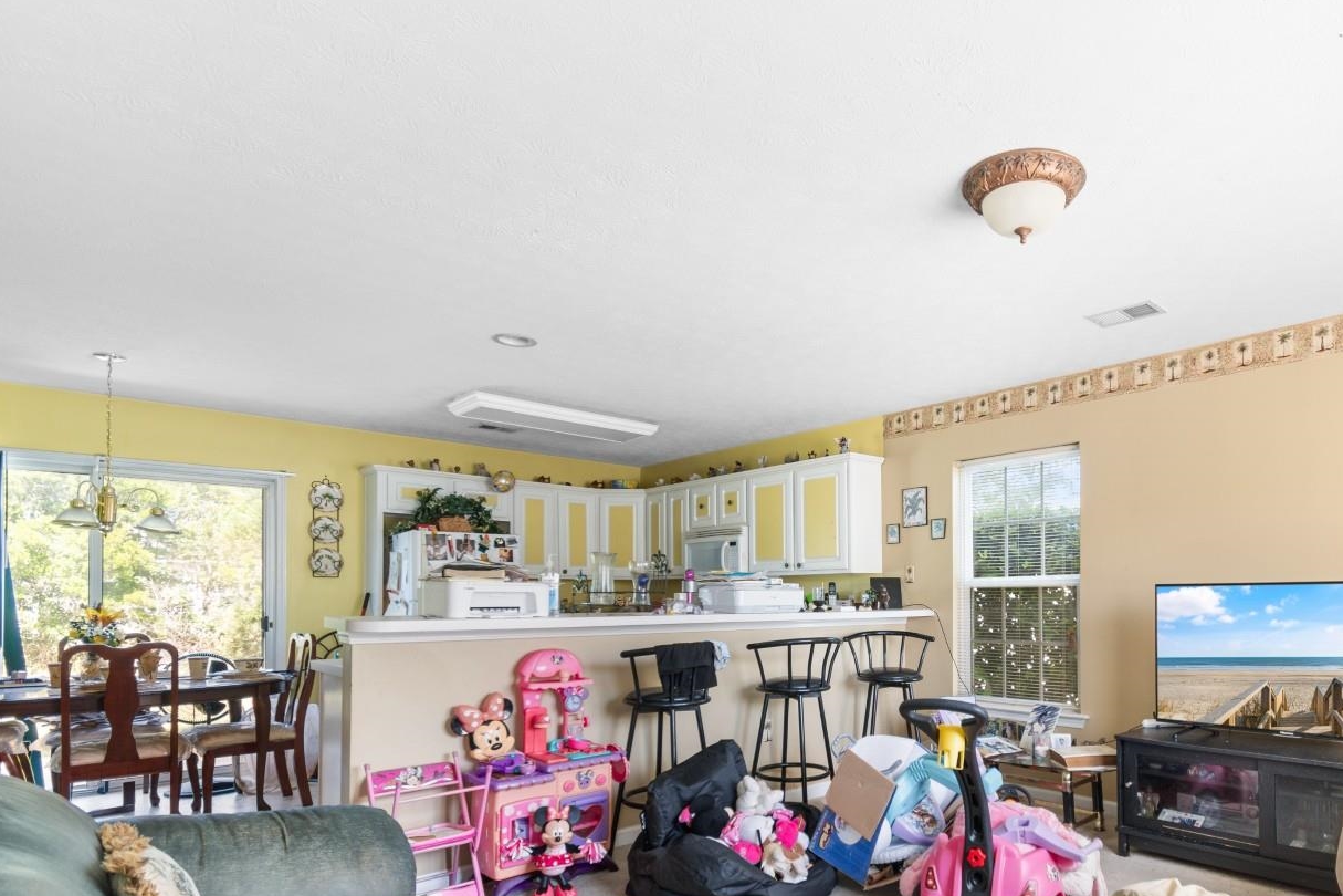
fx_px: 746
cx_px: 853
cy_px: 584
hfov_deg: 82.1
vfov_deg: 60.7
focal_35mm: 20
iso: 100
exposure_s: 1/4
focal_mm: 10
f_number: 4.5
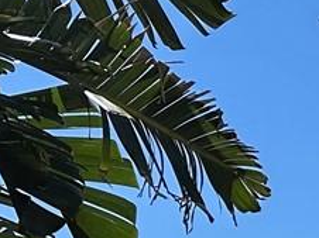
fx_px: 1565
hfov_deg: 9.1
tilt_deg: +3.5
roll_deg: +0.1
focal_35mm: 170
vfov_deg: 8.3
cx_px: 982
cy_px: 489
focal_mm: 6.86
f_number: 1.78
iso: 80
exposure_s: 1/6211
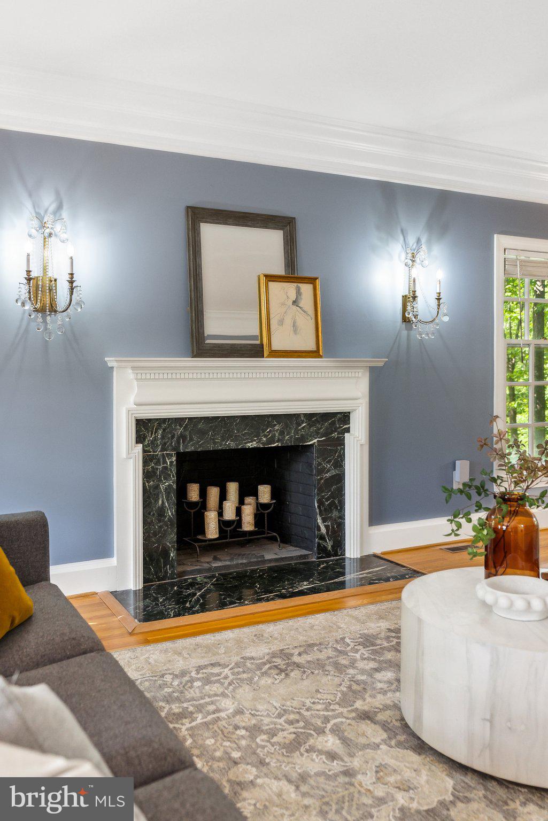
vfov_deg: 61.9
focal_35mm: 30
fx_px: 684
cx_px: 274
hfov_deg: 43.6
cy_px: 410
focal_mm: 30
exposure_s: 1/125
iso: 1600
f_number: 3.2
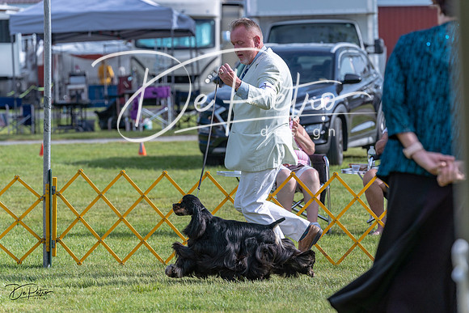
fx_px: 2528
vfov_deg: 7.1
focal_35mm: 194
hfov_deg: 10.6
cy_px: 156
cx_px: 234
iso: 250
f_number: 5.6
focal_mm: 194
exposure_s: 1/1250
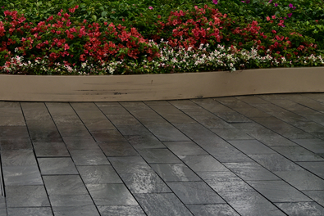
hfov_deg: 21.9
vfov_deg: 14.9
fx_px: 806
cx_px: 2
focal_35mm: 90
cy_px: -22
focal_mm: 29.5
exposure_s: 1/125
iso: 100
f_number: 8
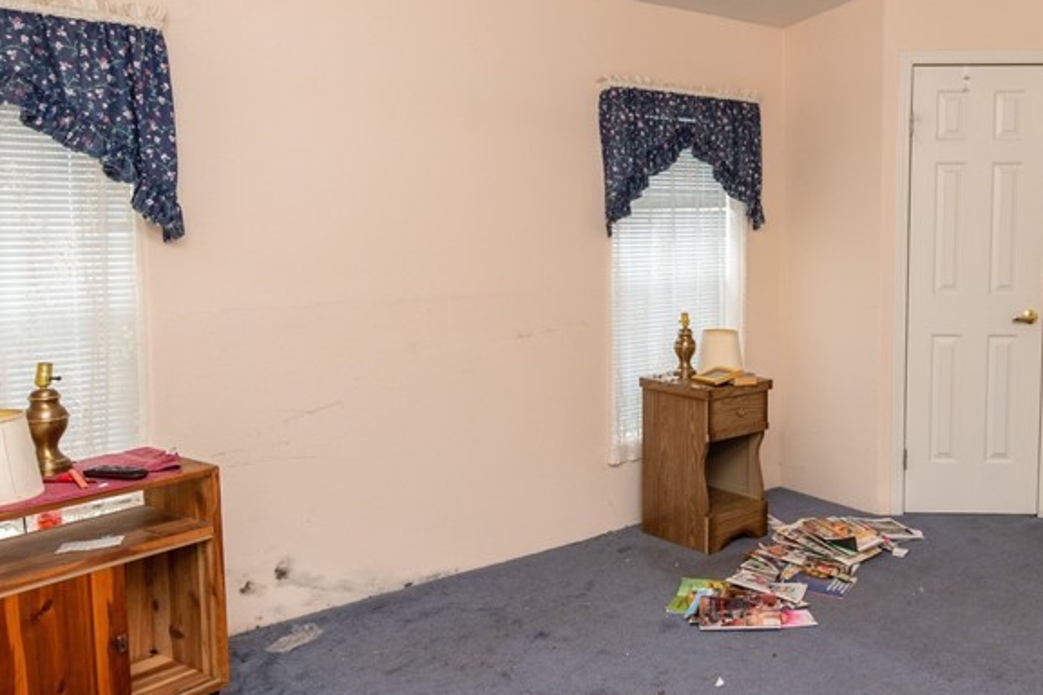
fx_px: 927
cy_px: 294
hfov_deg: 57.1
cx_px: 718
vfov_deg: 41.0
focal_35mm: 32
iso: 320
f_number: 8
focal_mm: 17
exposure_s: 1/50
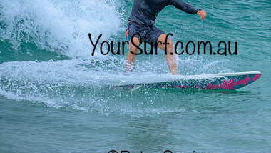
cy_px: 24
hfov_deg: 1.2
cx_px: 207
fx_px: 12643
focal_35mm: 1759
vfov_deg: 0.7
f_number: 6.3
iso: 400
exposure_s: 1/2000
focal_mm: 800
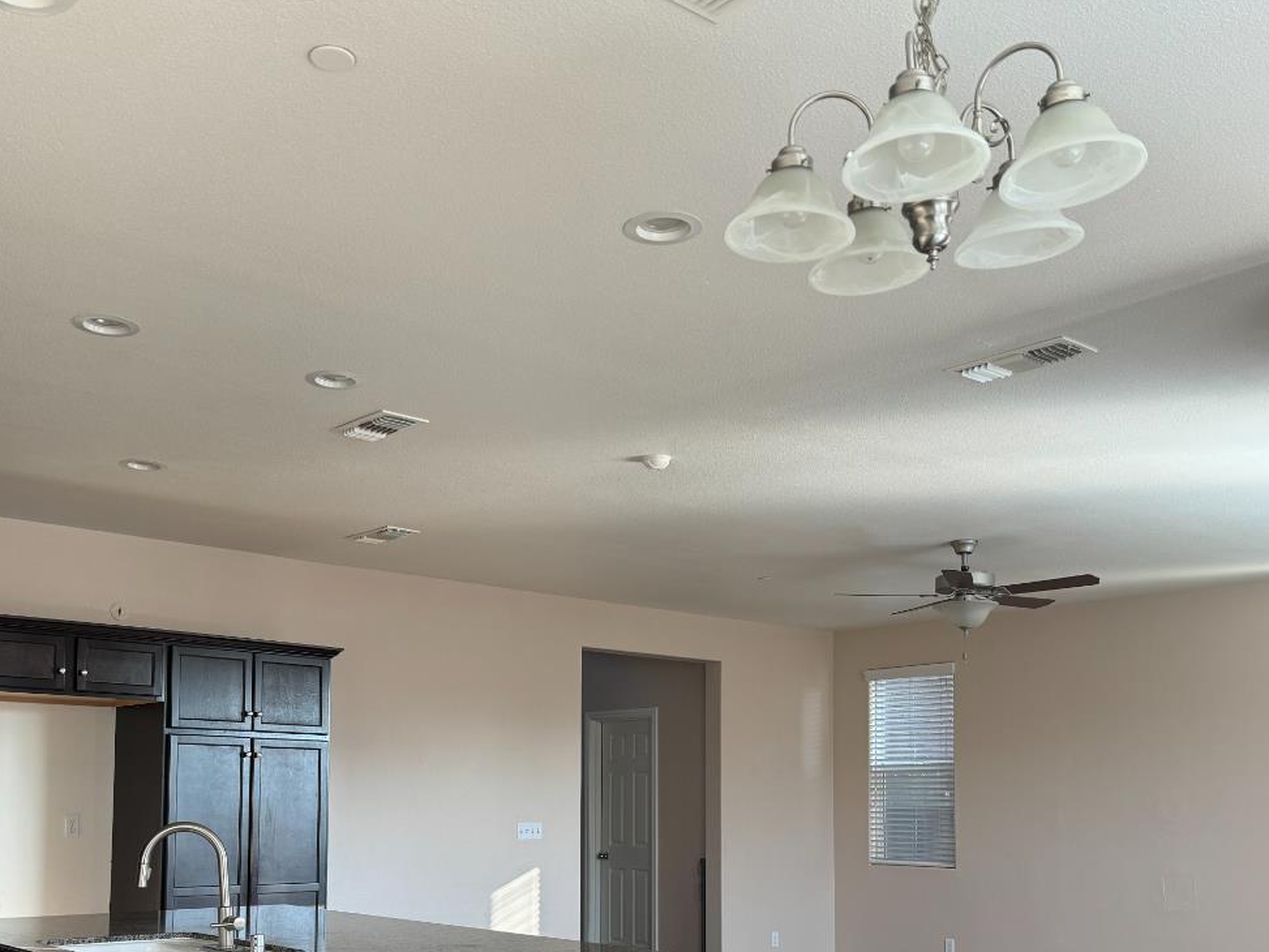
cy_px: 727
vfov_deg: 37.6
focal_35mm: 37
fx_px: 1357
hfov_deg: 49.9
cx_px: 531
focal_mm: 6.76
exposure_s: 1/121
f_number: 1.78
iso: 125
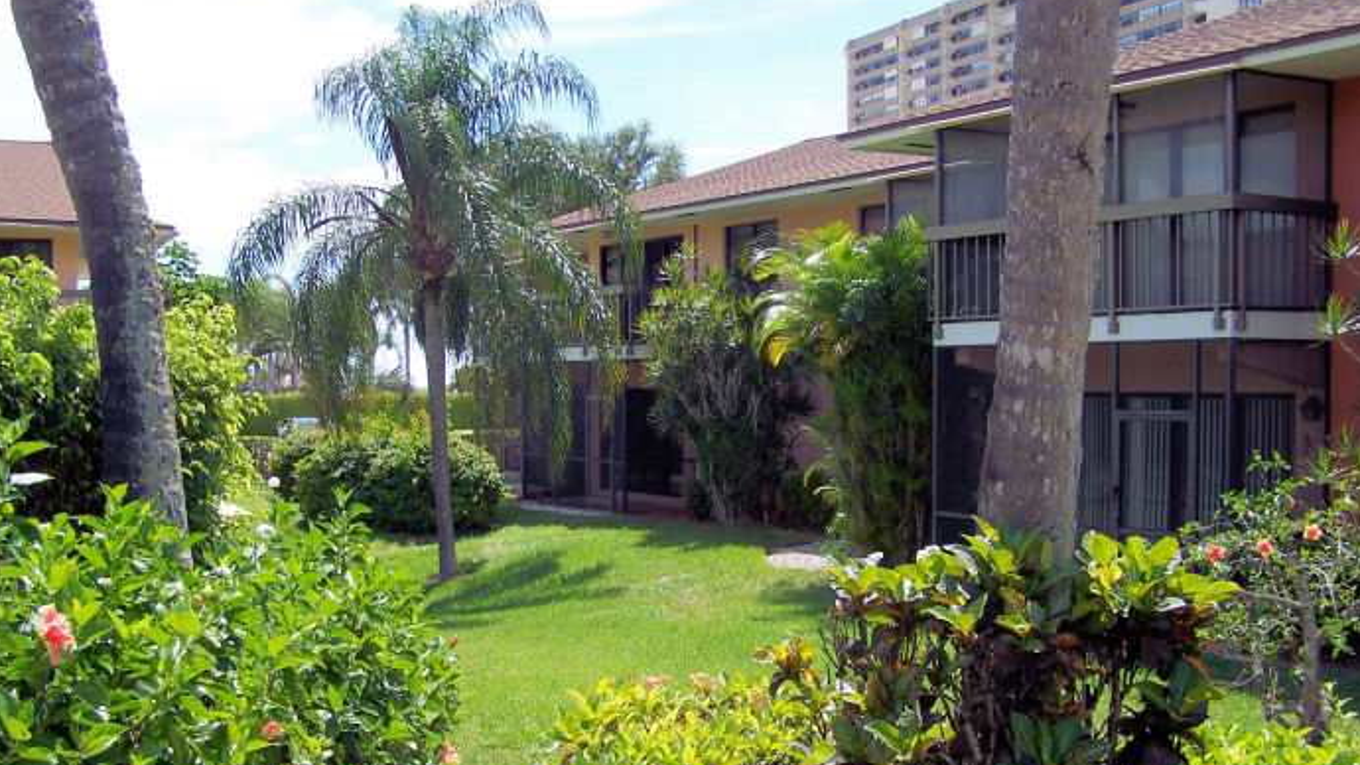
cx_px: 674
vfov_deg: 28.3
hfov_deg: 48.4
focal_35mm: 42
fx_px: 1514
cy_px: 397
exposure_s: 1/640
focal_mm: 6.3
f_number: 2.8
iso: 80
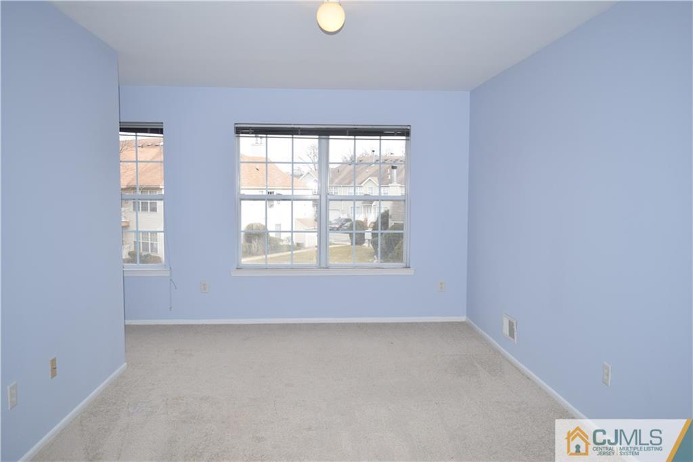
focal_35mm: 27
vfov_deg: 47.9
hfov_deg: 67.4
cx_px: 346
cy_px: 231
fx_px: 520
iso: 100
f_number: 4
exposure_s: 1/200
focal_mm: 18
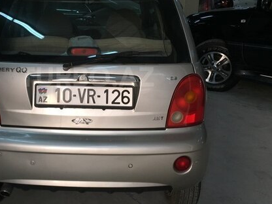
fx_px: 361
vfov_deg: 31.4
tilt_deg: -12.5
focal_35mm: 46
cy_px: 77
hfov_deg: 40.6
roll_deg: -1.0
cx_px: 87
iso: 32
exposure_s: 1/50
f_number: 2.2
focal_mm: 4.15
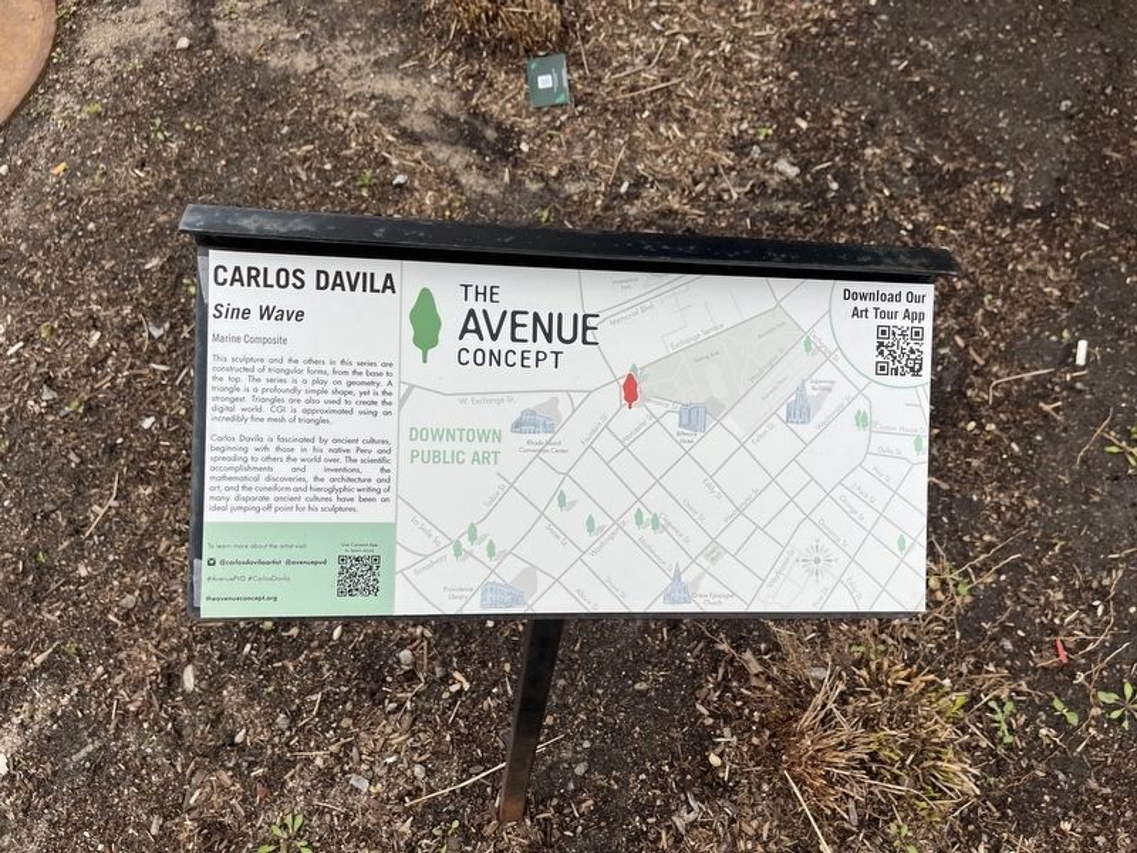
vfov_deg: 53.1
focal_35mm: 26
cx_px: 568
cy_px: 426
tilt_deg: -61.5
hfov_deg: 67.3
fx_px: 854
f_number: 1.6
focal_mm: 5.1
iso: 50
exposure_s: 1/608
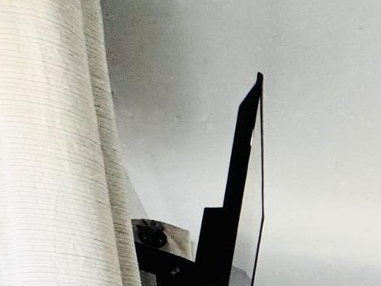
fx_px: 683
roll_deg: -0.6
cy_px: 574
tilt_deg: -8.1
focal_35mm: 62
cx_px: 815
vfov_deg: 17.2
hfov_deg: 17.6
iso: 160
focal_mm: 2.22
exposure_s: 1/99
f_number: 2.2
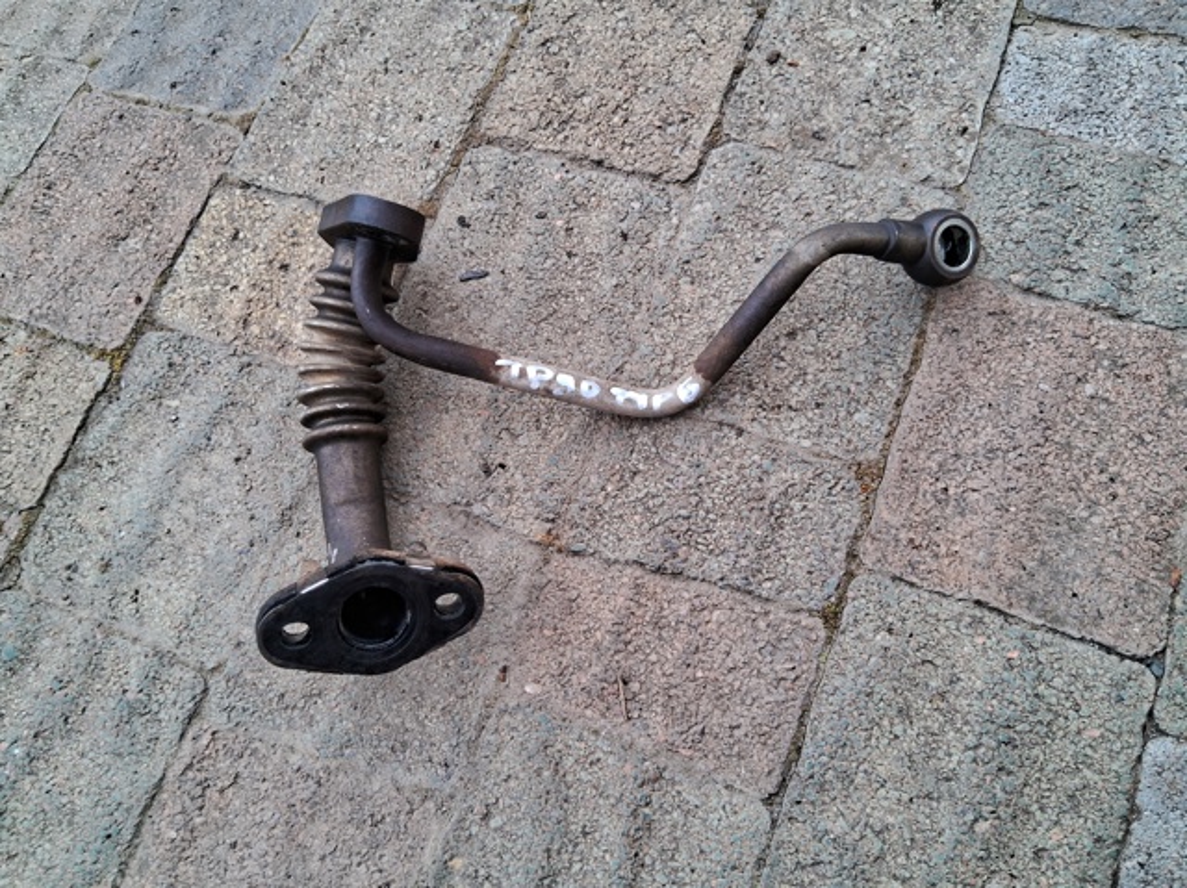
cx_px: 594
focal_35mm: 26
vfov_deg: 53.0
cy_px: 444
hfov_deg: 67.3
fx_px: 891
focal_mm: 3.98
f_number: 1.8
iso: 32
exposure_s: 1/60
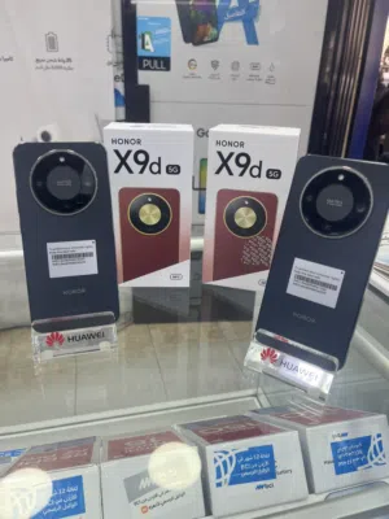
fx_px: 390
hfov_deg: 53.1
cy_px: 260
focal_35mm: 26
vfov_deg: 67.3
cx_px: 194
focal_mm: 5.1
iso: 50
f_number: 1.6
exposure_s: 1/367
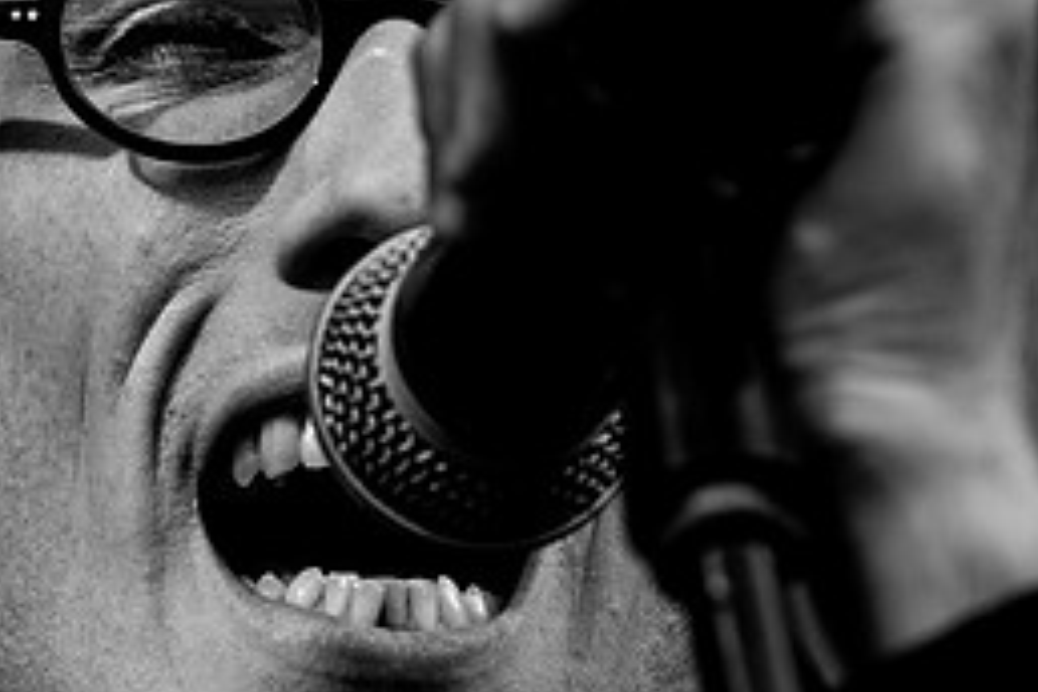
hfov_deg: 3.7
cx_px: 249
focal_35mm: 551
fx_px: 15886
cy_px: 158
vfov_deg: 2.5
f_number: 5.6
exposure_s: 1/1000
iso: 800
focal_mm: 200
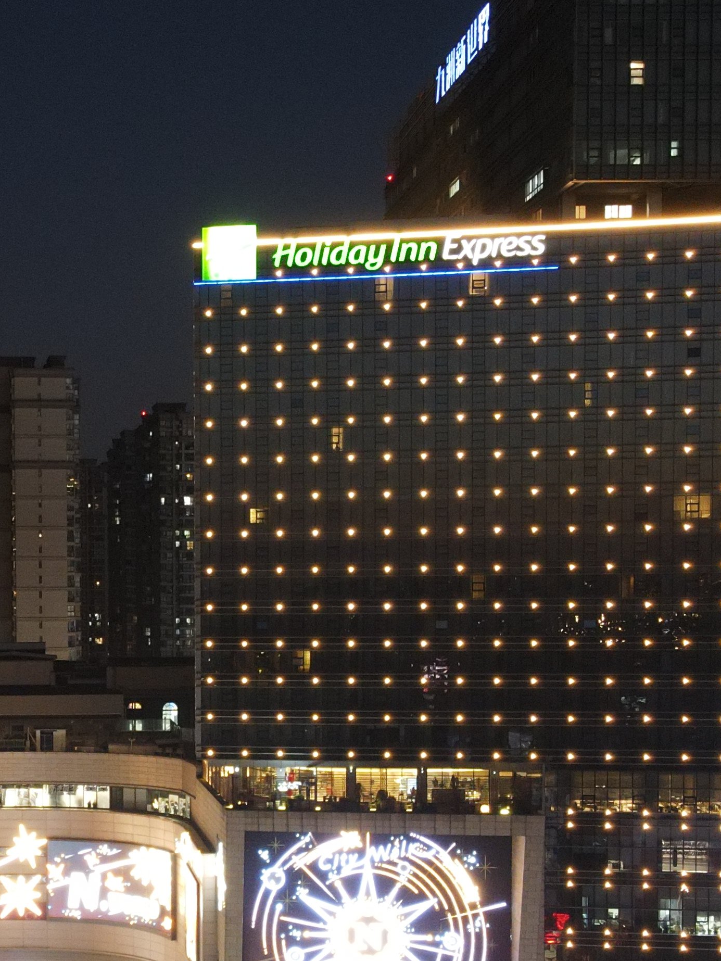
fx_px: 1444
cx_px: 91
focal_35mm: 52
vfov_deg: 36.3
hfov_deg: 27.2
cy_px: 660
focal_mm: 4.5
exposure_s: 1/6.25
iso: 840
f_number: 2.8
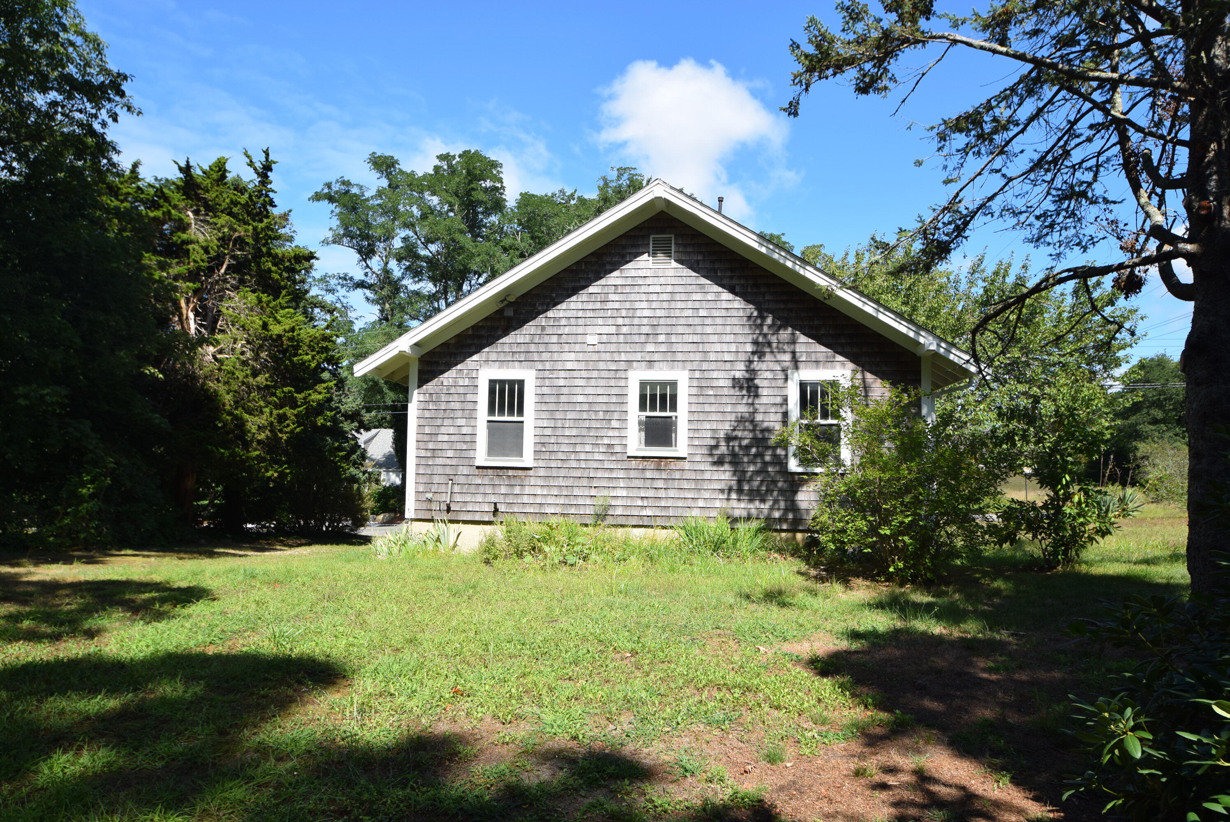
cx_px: 615
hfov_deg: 73.7
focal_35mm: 24
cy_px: 411
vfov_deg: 53.2
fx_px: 821
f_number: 10
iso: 200
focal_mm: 16
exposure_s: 1/400
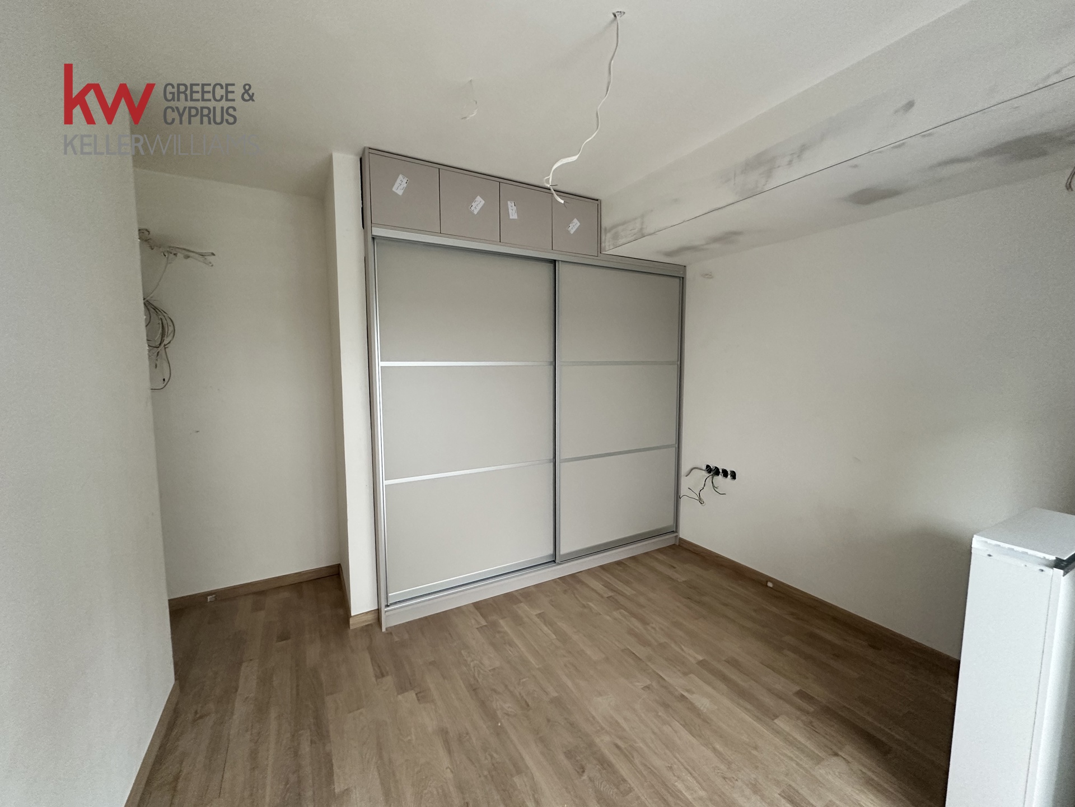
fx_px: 435
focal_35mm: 14
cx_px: 538
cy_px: 404
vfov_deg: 85.7
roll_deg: +0.3
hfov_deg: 102.1
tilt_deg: -4.7
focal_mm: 2.22
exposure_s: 1/85
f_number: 2.2
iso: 320
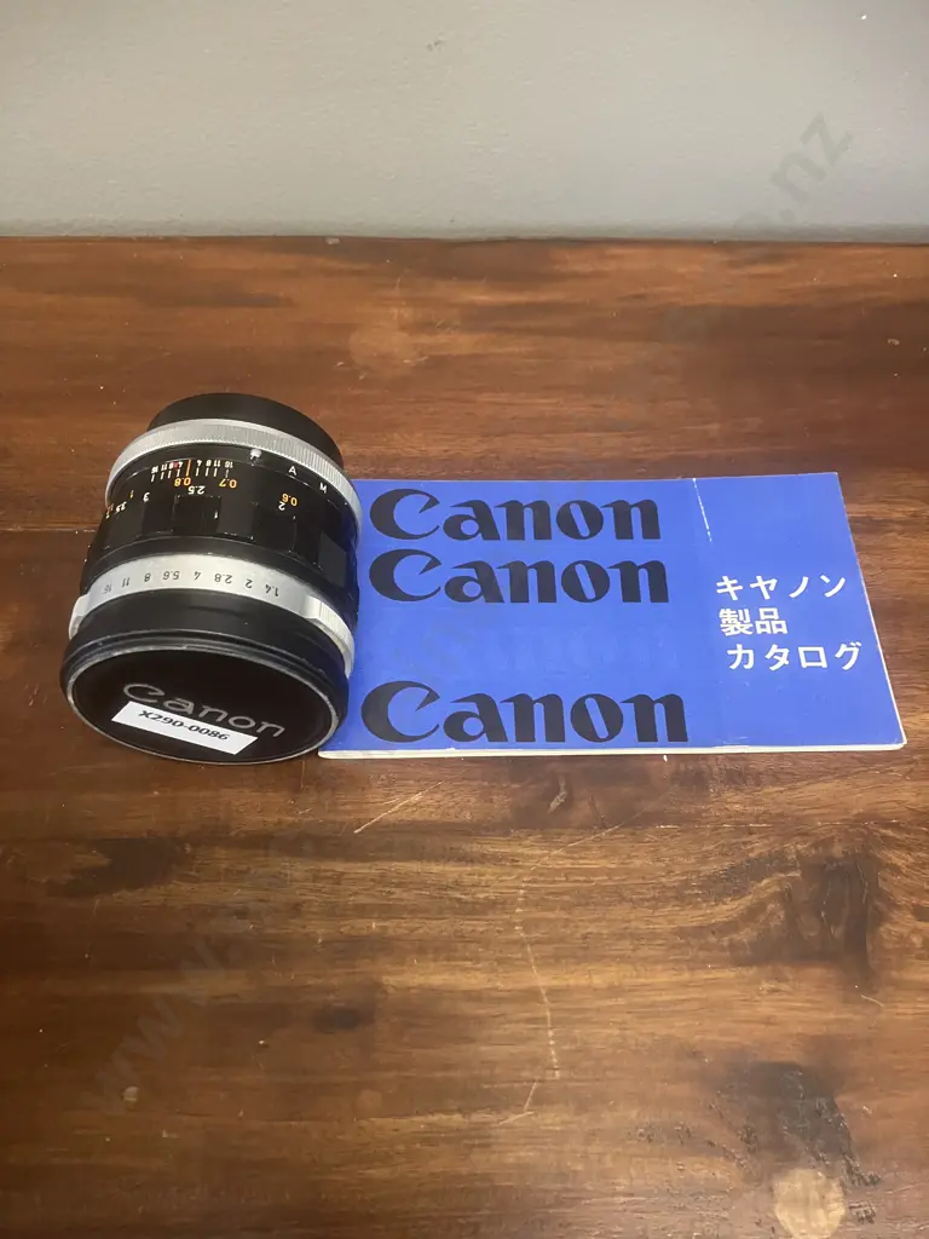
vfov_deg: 63.4
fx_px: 1002
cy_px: 620
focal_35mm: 28
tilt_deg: -58.9
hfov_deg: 49.7
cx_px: 464
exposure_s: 1/33
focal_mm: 3.99
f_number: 1.8
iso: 320
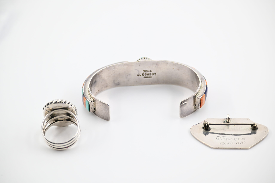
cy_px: 92
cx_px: 138
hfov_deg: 27.0
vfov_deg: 18.2
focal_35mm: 75
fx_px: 573
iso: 400
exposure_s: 1/320
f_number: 5
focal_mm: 50
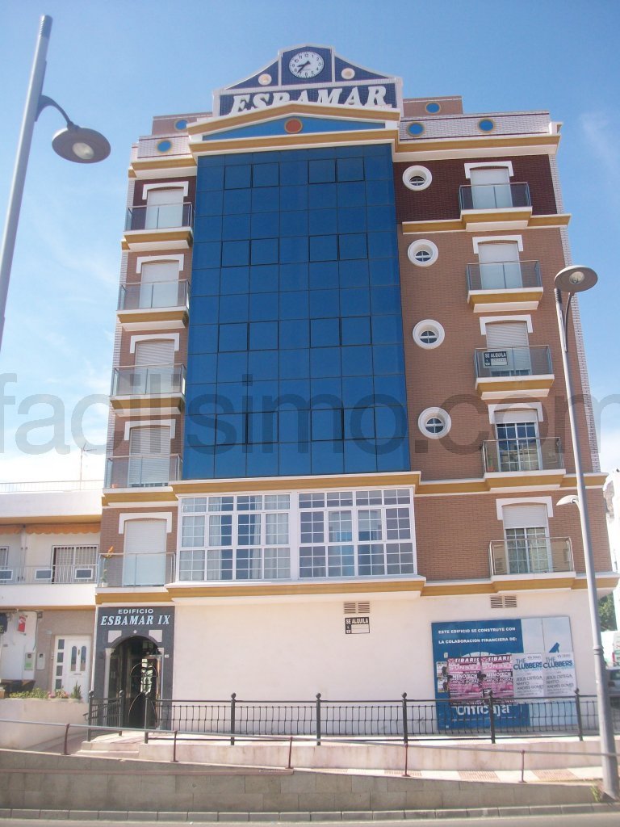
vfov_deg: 54.0
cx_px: 310
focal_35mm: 34
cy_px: 414
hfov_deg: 41.8
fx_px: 812
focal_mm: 5.7
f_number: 2.8
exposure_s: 1/581
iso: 64
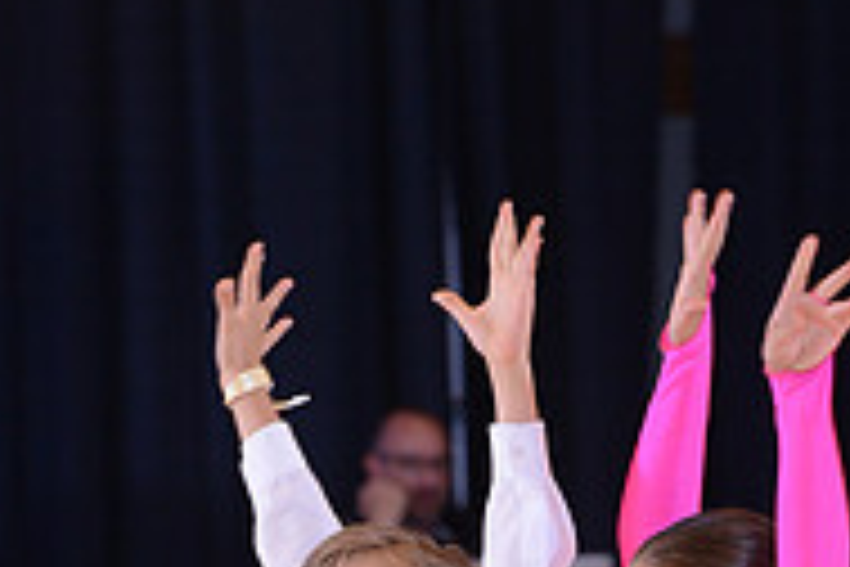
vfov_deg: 2.6
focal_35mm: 523
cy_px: 1134
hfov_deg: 3.9
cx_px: 609
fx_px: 12348
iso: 1250
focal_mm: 170
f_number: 6.3
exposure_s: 1/250
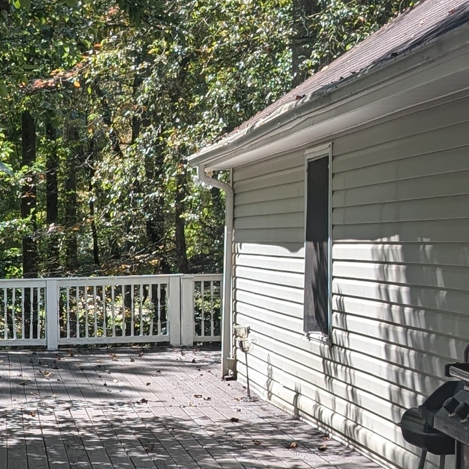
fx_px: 1380
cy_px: 366
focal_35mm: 90
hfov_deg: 18.9
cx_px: 19
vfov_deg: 19.1
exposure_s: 1/450
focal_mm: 6.9
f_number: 1.68
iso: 20
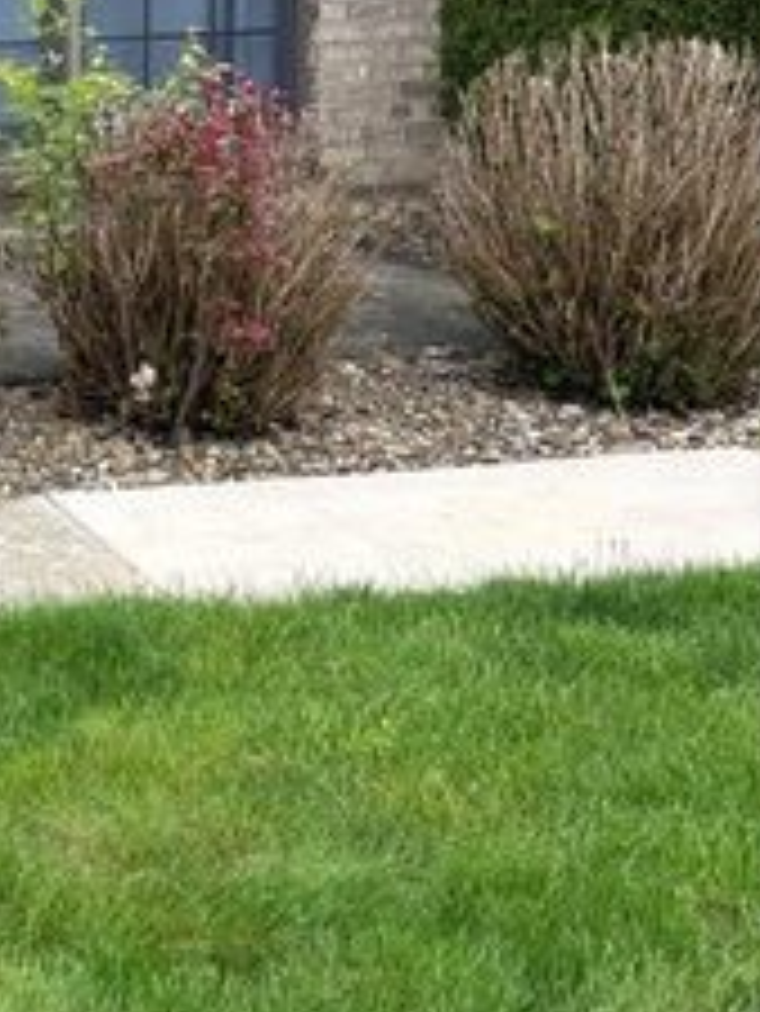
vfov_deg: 24.9
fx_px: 2252
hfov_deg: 17.4
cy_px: 214
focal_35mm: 77
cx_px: -351
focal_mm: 5.96
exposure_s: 1/221
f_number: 1.6
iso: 40
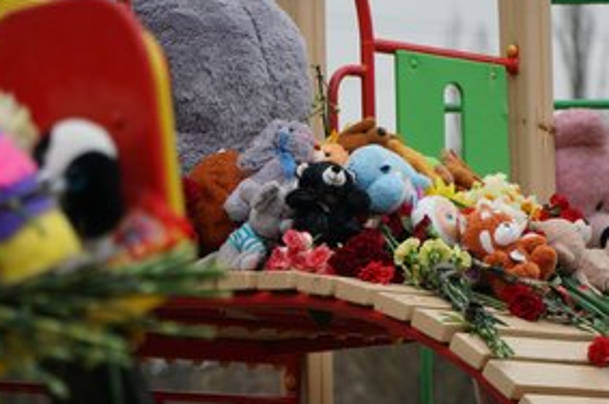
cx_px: 297
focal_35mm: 223
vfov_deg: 6.2
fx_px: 3763
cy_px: 228
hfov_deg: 9.3
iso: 500
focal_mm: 105
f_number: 4
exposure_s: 1/1000
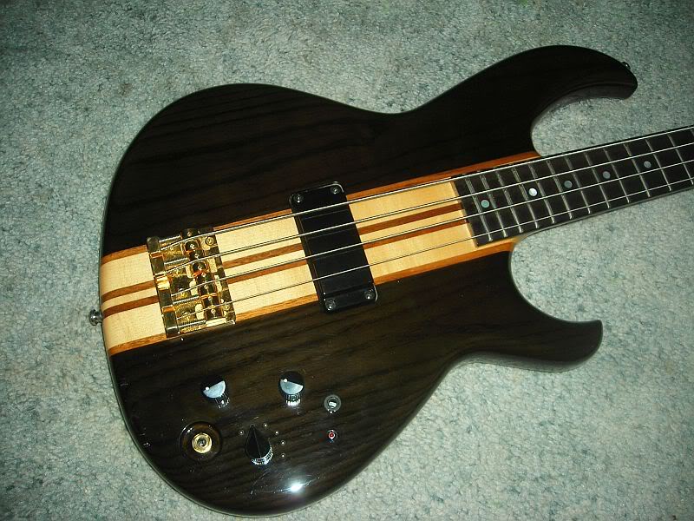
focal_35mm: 38
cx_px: 347
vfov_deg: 37.7
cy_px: 260
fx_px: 762
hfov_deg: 49.0
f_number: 3.2
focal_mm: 6.3
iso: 50
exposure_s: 1/60.1
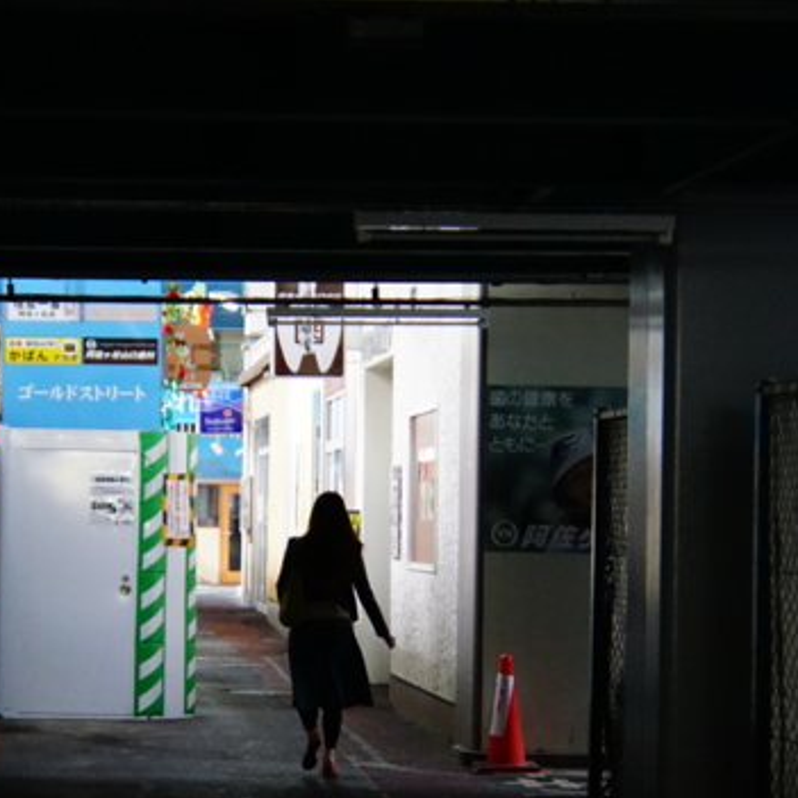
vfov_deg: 14.1
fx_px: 3234
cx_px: 296
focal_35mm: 124
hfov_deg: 14.1
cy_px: 483
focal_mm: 80
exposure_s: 1/80
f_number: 5.6
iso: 6400
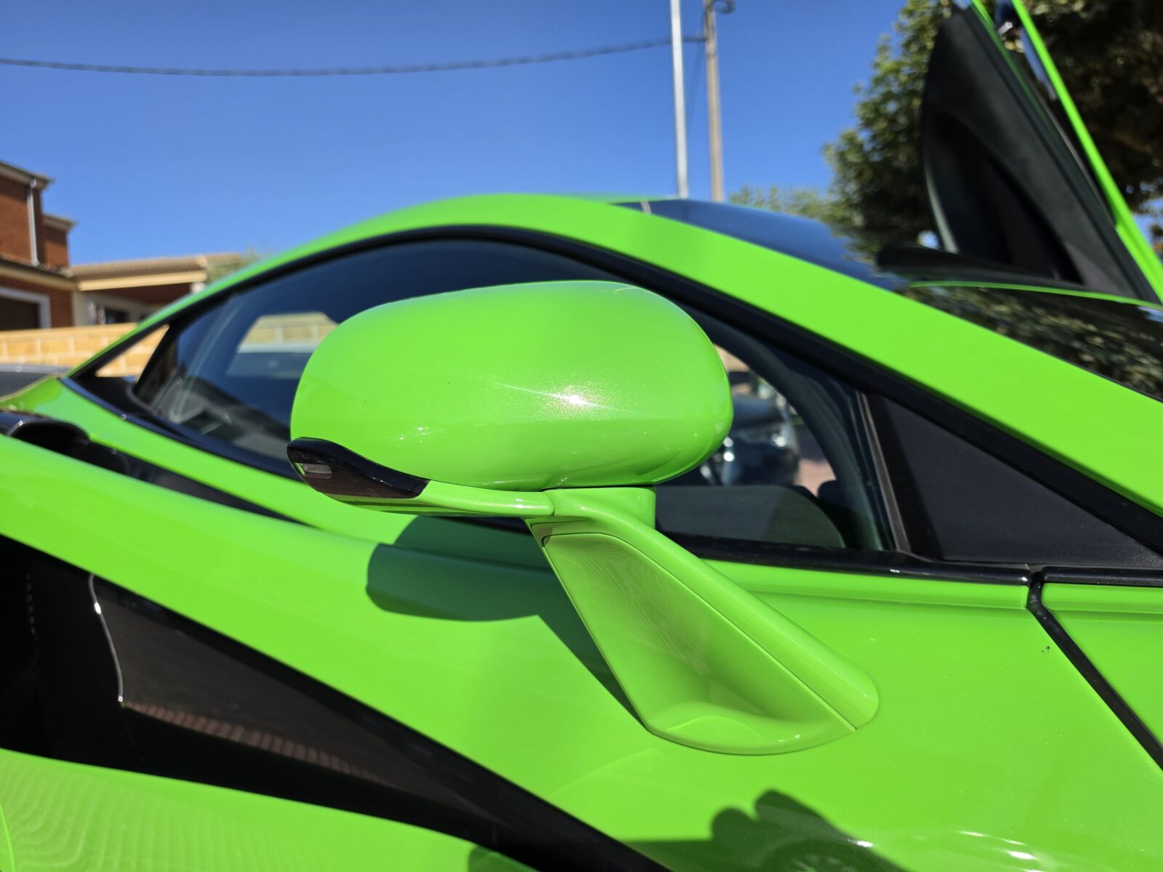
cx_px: 582
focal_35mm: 23
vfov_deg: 58.9
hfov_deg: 73.9
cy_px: 436
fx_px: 773
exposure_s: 1/7622
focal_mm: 6.5
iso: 64
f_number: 1.4
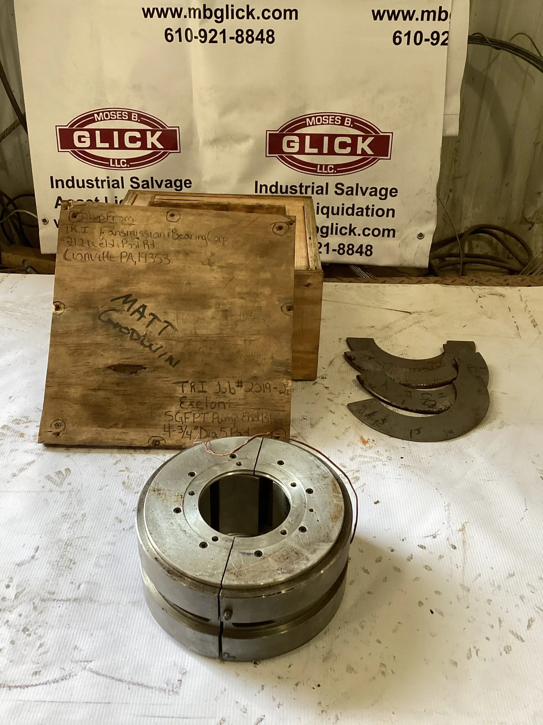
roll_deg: +1.6
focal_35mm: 31
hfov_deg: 45.4
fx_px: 648
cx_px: 272
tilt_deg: -31.5
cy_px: 362
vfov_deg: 58.4
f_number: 2.4
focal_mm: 3.3
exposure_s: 1/100
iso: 100
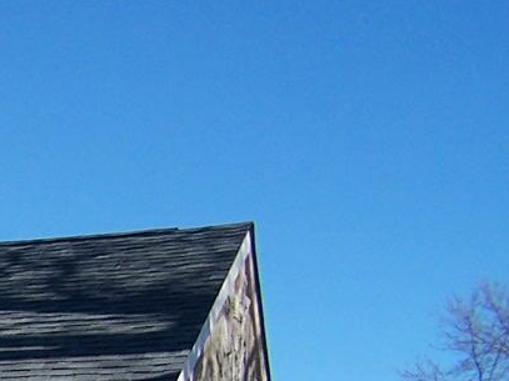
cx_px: -456
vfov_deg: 9.9
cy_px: 578
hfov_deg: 12.3
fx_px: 2131
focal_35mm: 145
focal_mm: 6.3
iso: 80
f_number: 2.8
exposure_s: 1/1000
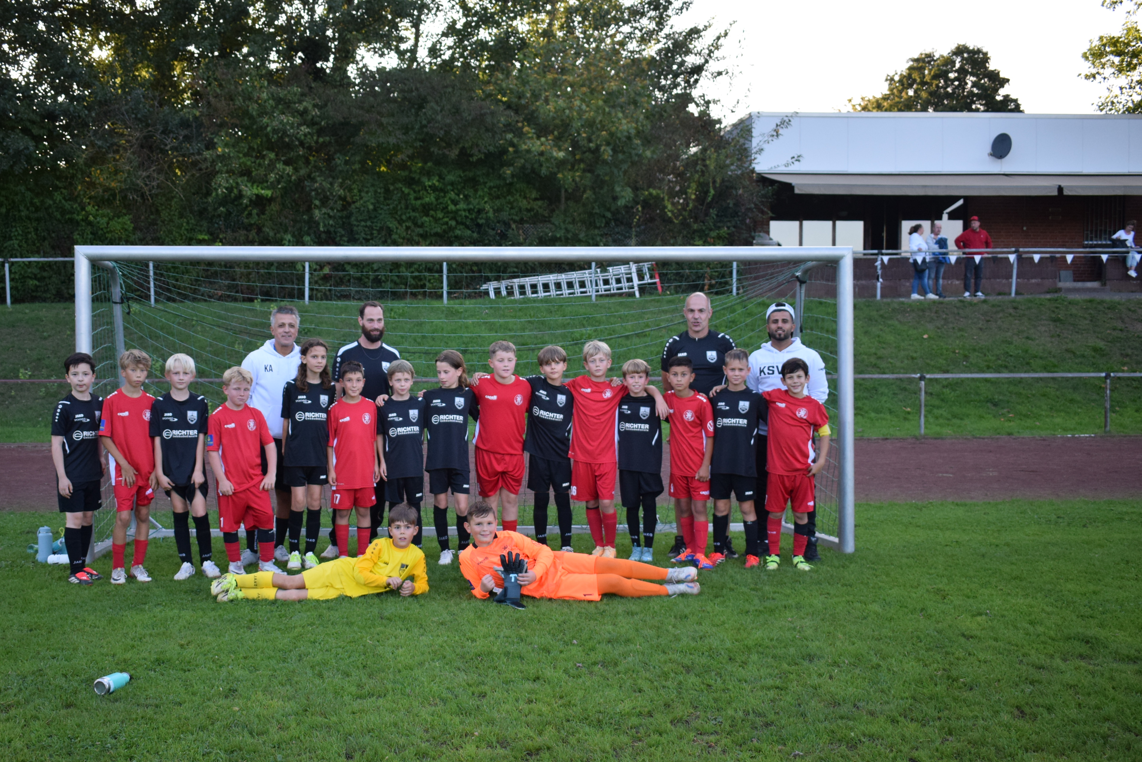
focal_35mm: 41
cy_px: 417
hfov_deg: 47.6
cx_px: 475
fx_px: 1288
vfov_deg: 32.9
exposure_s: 1/800
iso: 800
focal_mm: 23
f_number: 3.8
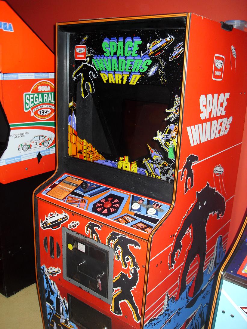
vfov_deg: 54.0
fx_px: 324
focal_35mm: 34
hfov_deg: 41.8
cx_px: 124
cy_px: 164
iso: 120
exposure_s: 1/45
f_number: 2.8
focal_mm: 6.3
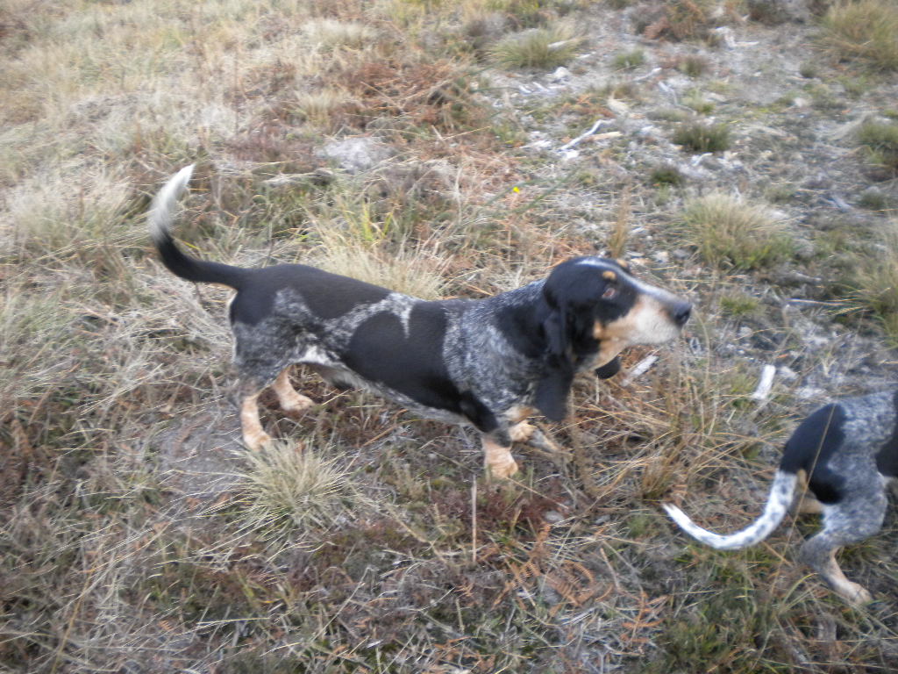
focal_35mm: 35
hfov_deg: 52.6
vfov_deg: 40.7
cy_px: 337
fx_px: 908
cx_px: 449
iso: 248
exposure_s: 1/60.6
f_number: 3.1
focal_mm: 6.3
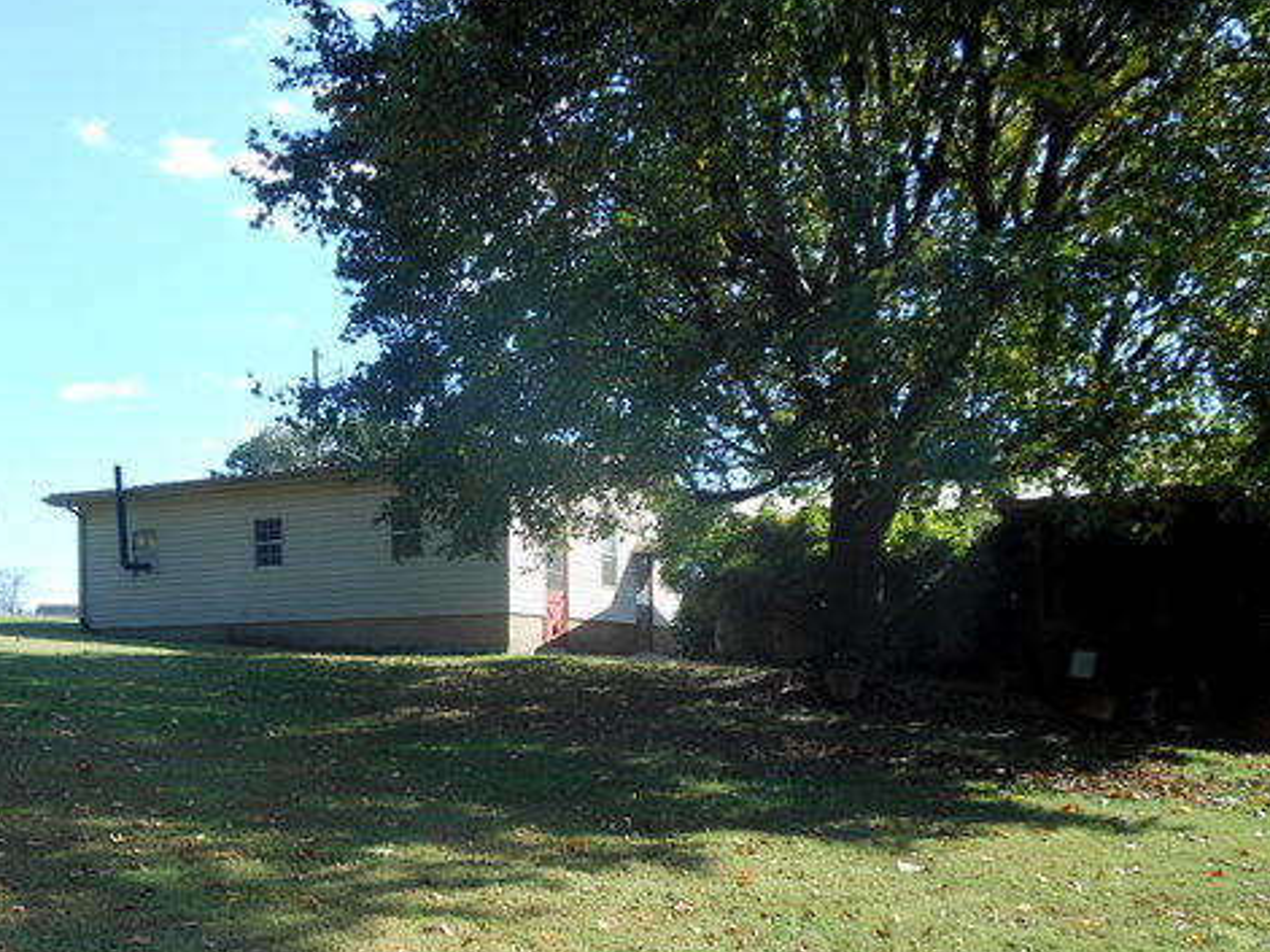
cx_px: 418
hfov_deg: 52.9
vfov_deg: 41.4
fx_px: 1247
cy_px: 609
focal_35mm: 34
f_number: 3.2
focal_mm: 4.5
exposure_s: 1/320
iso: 80
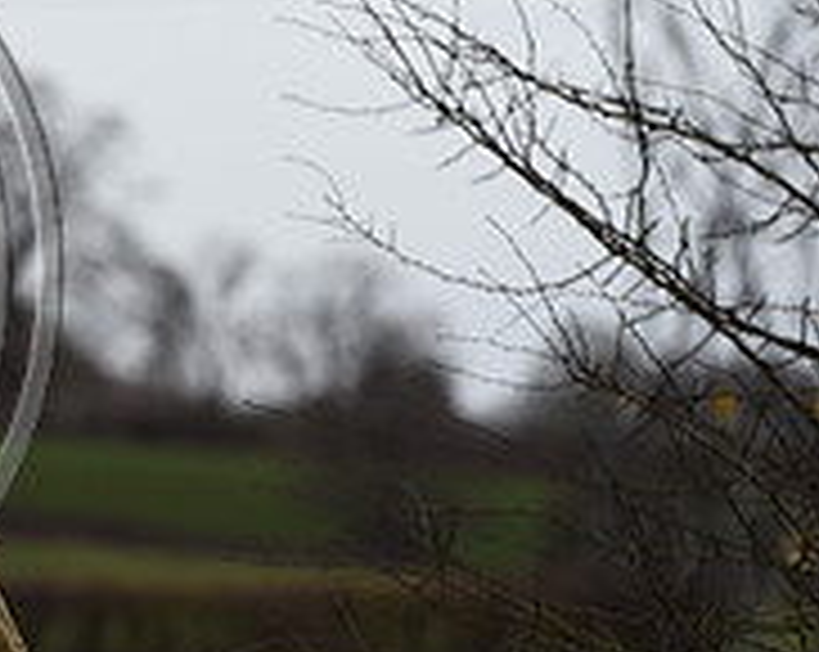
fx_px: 13407
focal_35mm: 554
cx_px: -454
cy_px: 211
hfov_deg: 3.5
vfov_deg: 2.8
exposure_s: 1/1250
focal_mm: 185
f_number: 5.6
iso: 450
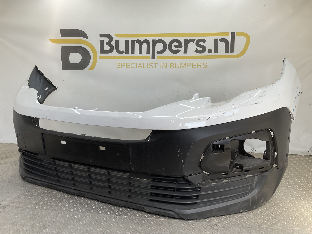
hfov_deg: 61.7
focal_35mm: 29
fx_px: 261
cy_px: 117
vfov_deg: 48.2
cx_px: 156
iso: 16
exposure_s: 1/231
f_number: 1.8
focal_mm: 3
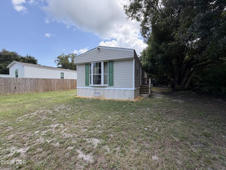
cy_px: 85
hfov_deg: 102.1
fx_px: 91
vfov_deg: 85.7
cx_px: 113
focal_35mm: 14
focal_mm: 2.22
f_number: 2.2
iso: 40
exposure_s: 1/619
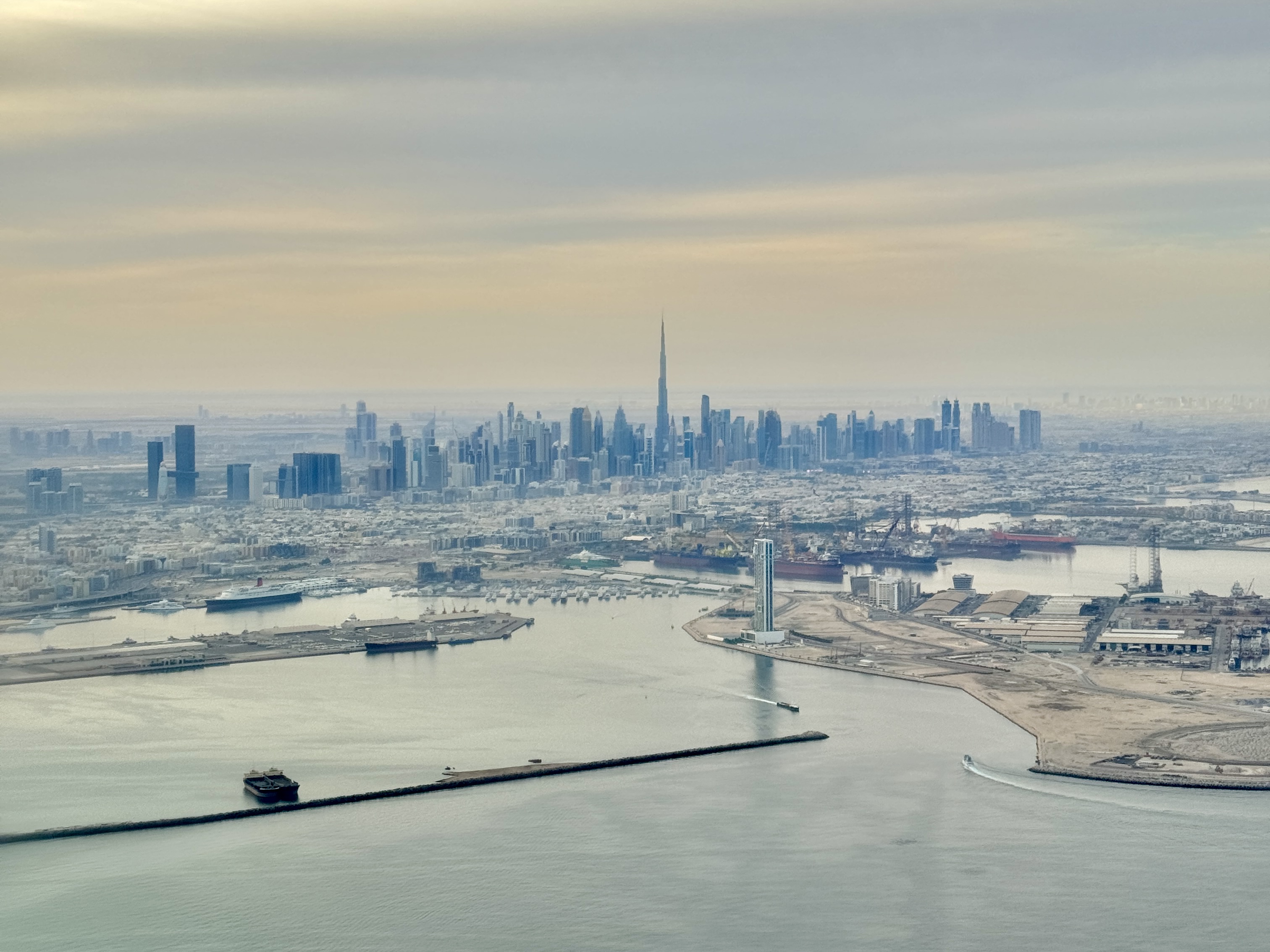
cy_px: 476
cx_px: 635
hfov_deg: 39.7
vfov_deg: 30.3
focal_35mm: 48
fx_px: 1761
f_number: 1.78
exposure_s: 1/1059
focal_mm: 6.86
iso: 64
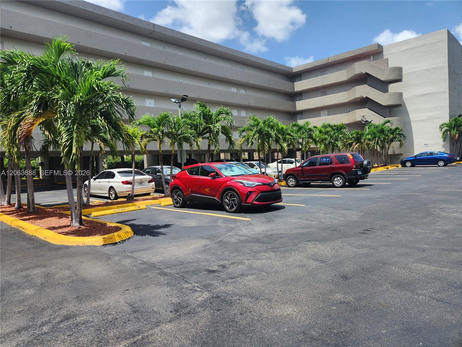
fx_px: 307
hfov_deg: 73.9
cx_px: 231
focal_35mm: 23
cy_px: 174
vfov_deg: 58.9
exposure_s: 1/1058
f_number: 1.8
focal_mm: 5.4
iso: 20
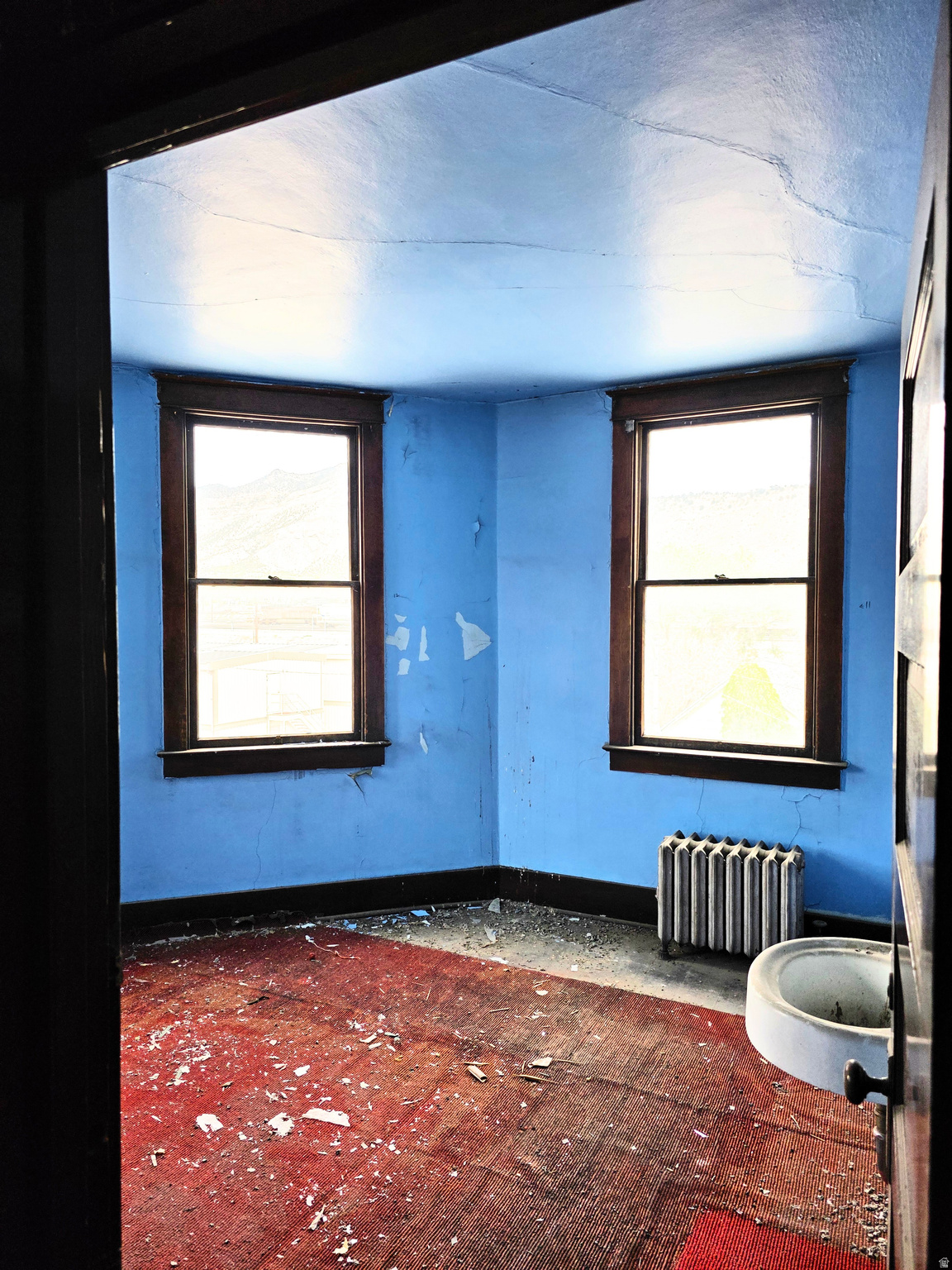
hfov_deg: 58.9
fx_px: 843
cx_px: 476
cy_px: 635
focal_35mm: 23
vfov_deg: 73.9
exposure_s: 1/359
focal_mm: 6.3
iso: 40
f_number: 1.7
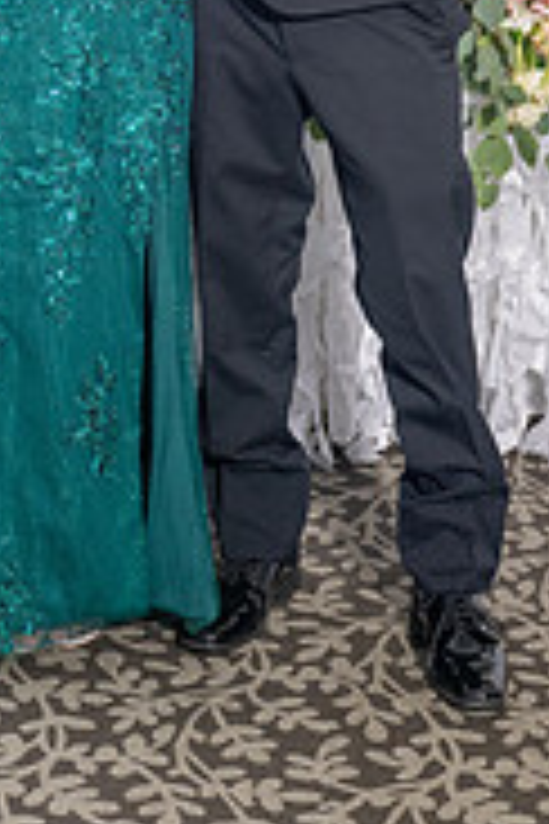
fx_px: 2699
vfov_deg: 17.0
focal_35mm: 118
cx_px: 111
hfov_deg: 11.6
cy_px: 13
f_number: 3.5
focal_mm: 27
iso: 400
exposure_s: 1/160
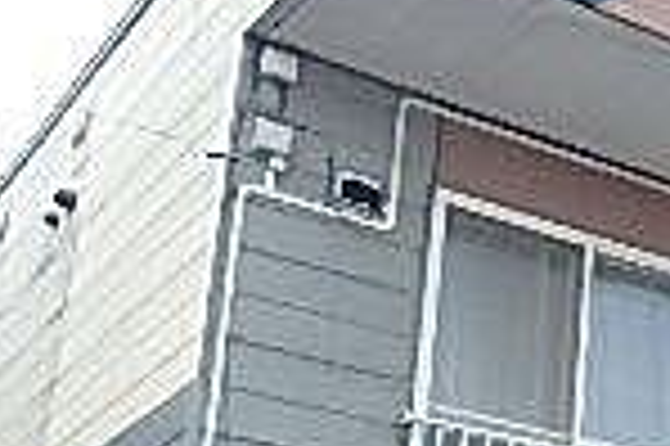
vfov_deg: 14.0
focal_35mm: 94
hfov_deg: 19.3
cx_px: 967
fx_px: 1748
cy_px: 577
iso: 125
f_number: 3.5
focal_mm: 3.7
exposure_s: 1/500
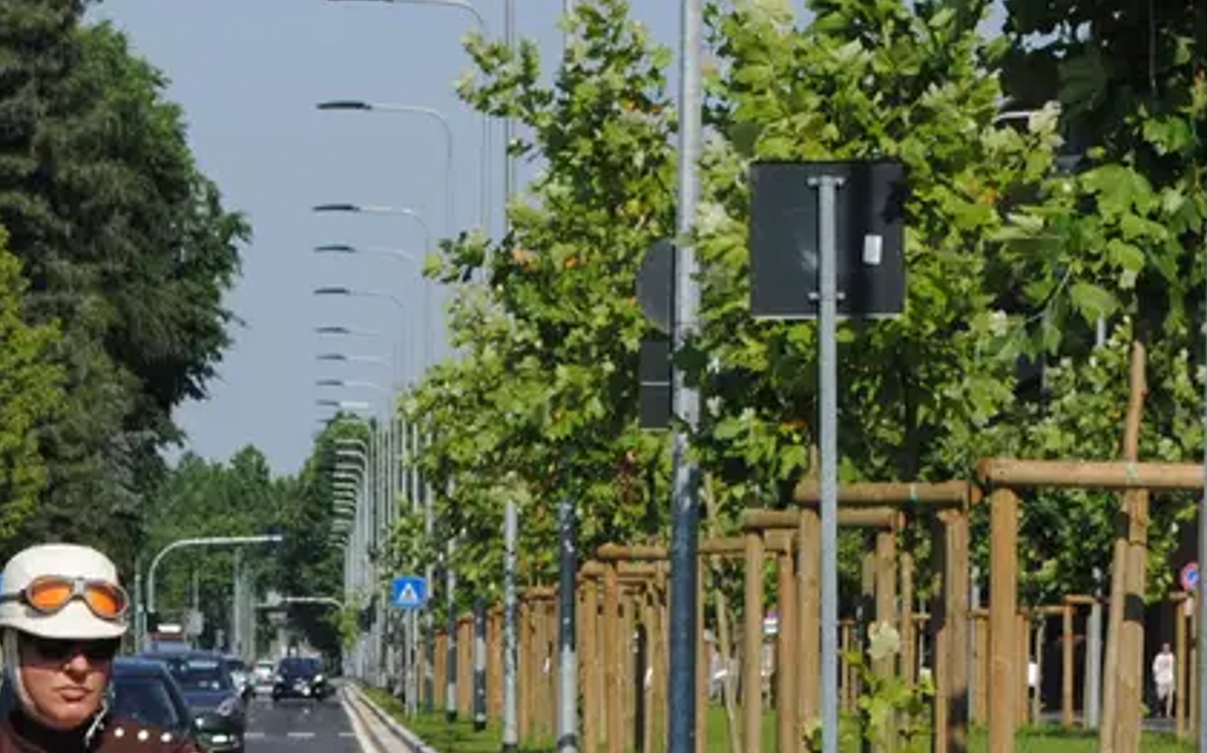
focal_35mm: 240
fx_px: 7906
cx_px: 228
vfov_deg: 5.4
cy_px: 1059
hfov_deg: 8.7
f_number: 8
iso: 100
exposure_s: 1/250
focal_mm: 55
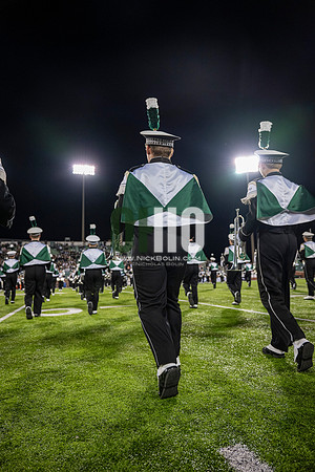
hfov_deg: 53.1
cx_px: 158
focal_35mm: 24
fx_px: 315
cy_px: 236
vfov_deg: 73.7
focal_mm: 24
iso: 1250
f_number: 3.2
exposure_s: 1/500
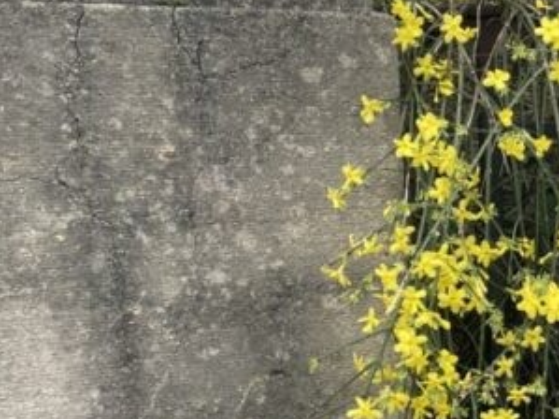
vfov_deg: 16.3
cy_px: 385
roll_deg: -1.6
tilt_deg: -15.5
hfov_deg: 19.1
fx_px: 1437
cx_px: 862
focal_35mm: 89
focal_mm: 4.2
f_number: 1.6
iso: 32
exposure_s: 1/188
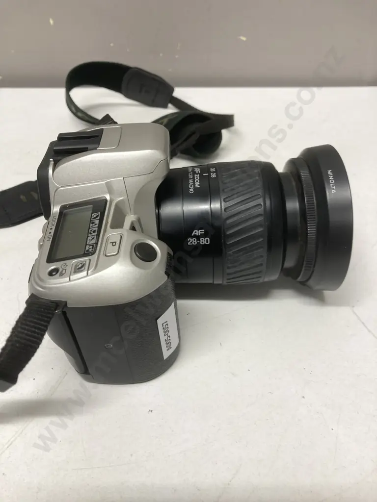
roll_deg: -1.0
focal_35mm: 28
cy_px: 251
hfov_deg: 49.7
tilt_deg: -40.4
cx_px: 188
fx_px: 407
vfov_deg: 63.4
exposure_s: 1/50
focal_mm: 3.99
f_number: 1.8
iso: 64
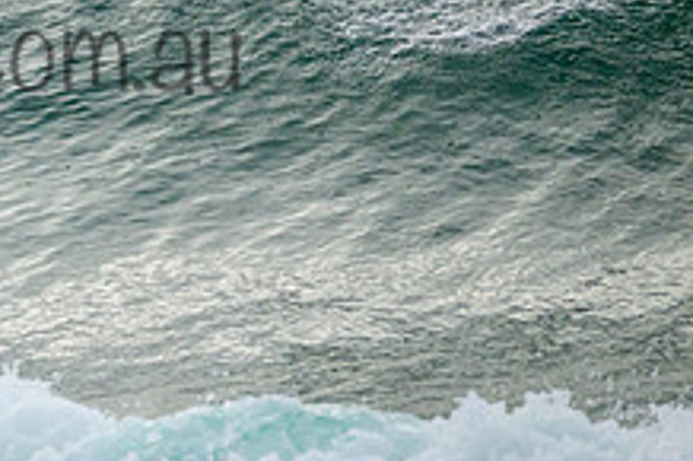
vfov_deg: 0.6
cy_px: 30
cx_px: -115
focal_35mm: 2173
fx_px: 41797
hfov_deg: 0.9
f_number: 11
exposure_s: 1/2000
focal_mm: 800
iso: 1250
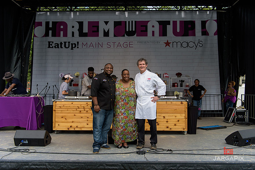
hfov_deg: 58.7
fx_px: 227
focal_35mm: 32
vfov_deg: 41.1
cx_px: 128
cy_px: 85
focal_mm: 32
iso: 200
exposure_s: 1/1600
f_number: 3.2
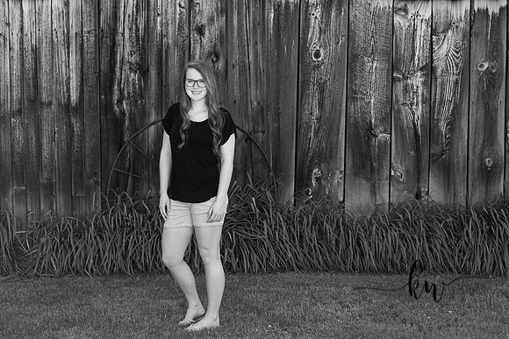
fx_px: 1114
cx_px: 254
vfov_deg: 17.3
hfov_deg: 25.7
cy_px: 170
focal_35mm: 79
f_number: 5.6
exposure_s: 1/200
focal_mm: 75
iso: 400
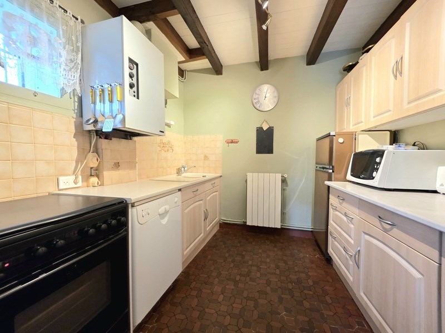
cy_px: 166
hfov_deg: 106.2
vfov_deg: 89.9
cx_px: 222
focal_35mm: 13
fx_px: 167
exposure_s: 1/50.3
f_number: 1.9
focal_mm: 2.2
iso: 400
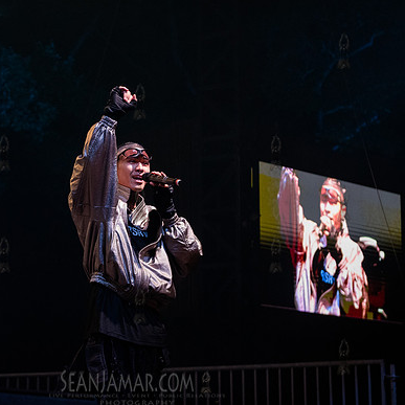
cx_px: 104
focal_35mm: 105
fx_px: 1390
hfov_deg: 16.5
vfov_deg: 16.6
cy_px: 181
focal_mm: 70
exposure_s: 1/640
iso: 5000
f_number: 4
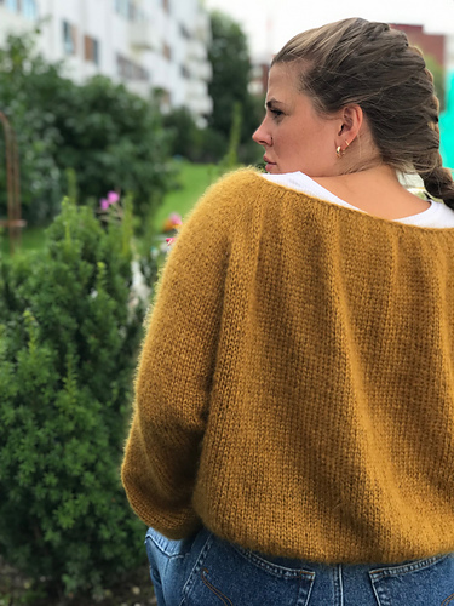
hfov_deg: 25.7
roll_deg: +0.0
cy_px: 303
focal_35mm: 57
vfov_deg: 33.8
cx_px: 227
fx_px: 997
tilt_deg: -9.7
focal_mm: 6.6
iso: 20
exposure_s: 1/269
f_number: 2.8
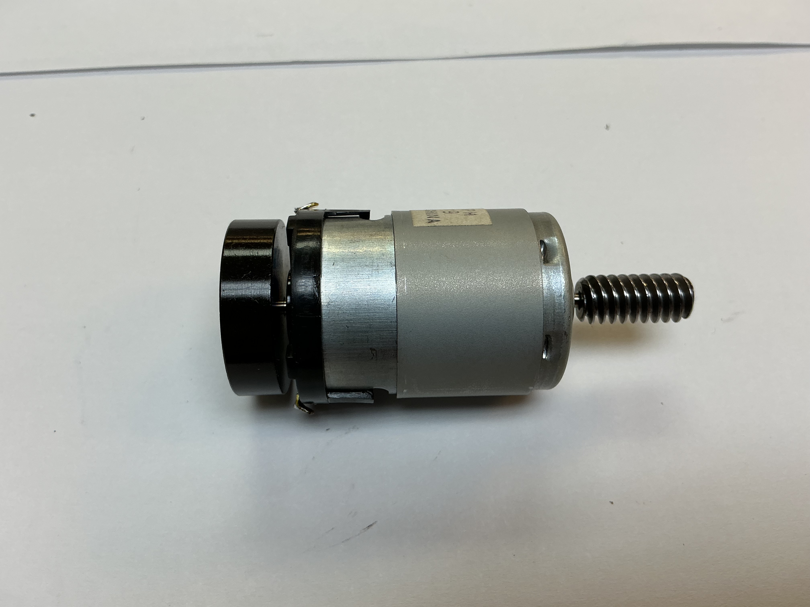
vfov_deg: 48.2
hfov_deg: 61.7
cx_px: 405
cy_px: 304
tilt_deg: -64.1
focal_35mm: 29
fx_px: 679
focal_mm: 3
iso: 25
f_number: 1.8
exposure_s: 1/100
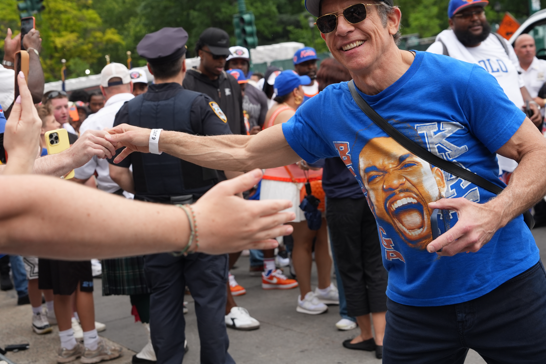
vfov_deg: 23.0
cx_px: 254
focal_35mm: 59
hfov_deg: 33.9
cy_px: 155
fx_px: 895
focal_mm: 45
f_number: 5
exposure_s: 1/640
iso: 500
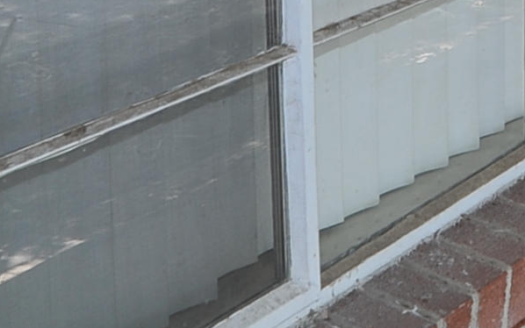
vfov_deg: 12.4
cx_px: 742
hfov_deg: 20.0
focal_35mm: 92
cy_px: -342
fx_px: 1317
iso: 320
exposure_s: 1/60
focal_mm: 18
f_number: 9
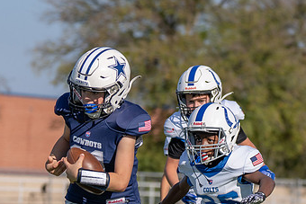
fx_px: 3027
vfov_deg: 3.9
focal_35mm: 356
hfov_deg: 5.8
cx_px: 243
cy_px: 194
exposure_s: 1/2500
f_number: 2.8
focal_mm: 96
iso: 100
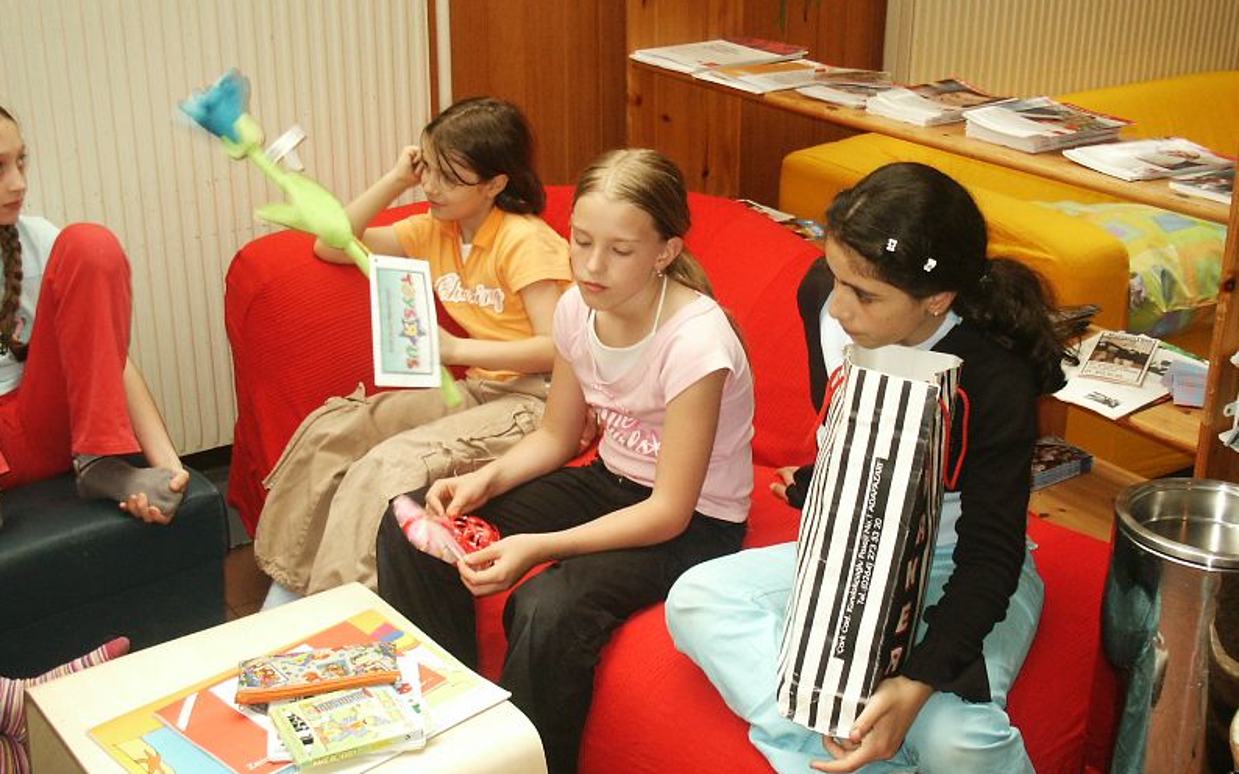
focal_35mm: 47
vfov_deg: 27.4
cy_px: 385
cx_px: 616
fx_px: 1587
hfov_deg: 42.7
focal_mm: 9.14
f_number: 3.6
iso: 200
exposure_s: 1/60
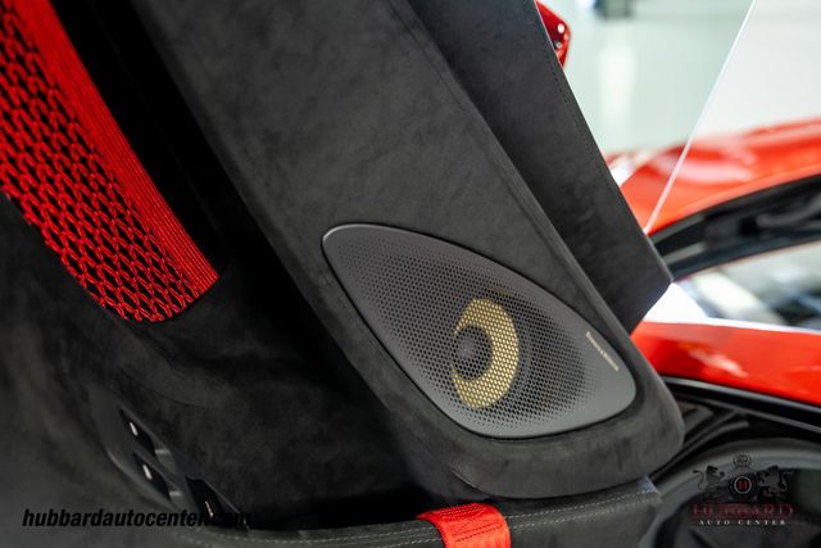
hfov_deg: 47.4
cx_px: 410
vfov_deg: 32.6
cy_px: 274
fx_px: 935
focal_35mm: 41
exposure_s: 1/60
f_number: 4
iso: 1600
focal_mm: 41
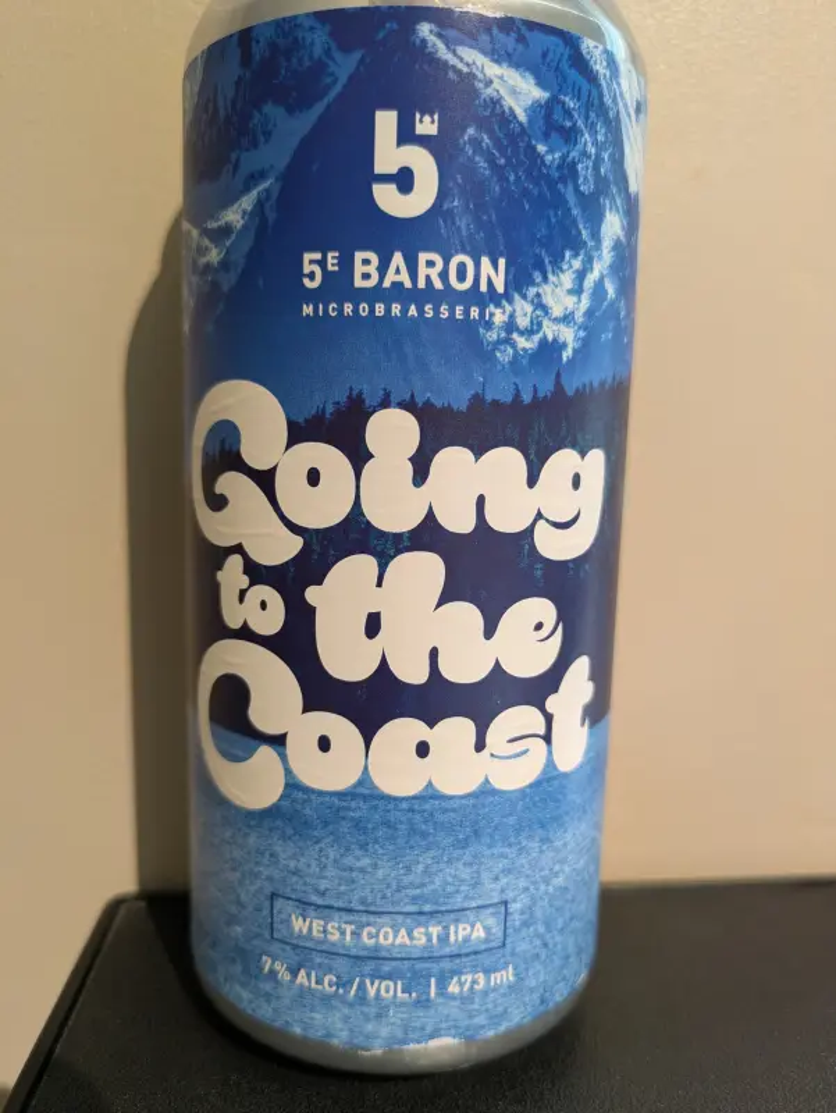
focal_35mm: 25
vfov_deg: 69.4
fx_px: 804
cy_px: 556
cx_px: 418
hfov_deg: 54.9
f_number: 1.89
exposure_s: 1/24
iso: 155
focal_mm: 5.43
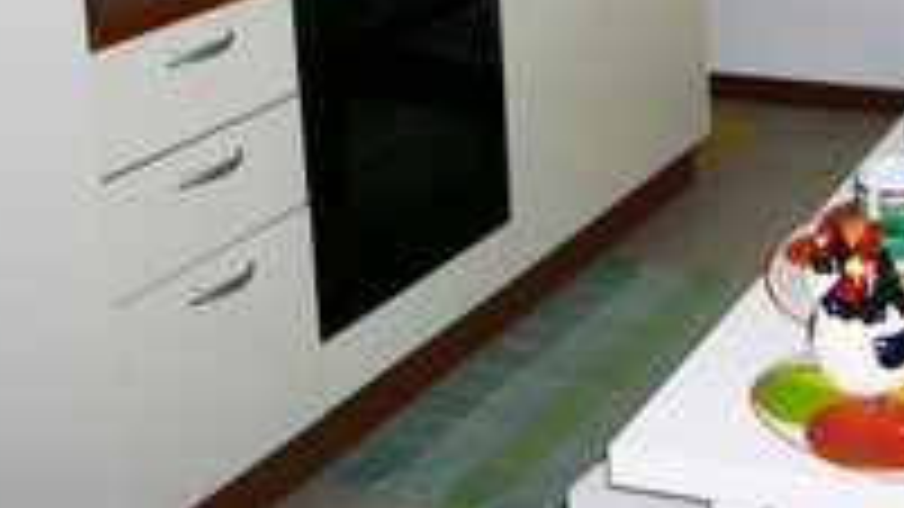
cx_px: 684
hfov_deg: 27.5
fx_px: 1822
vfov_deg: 15.1
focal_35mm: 76
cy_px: -162
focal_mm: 5.8
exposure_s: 1/60
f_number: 2.8
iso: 100
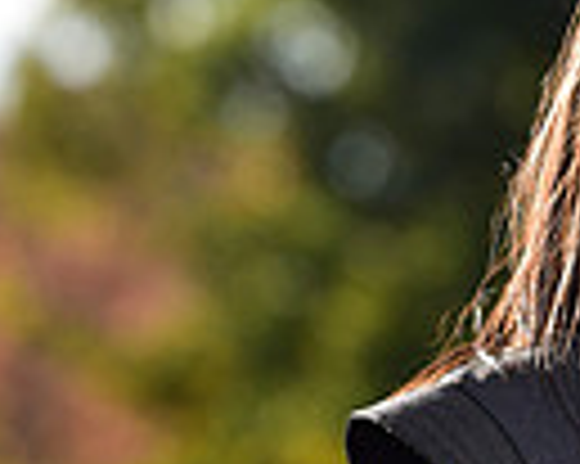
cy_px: 716
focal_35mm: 842
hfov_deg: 2.3
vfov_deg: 1.8
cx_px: 717
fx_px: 14443
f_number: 5
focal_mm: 200
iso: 80
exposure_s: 1/250
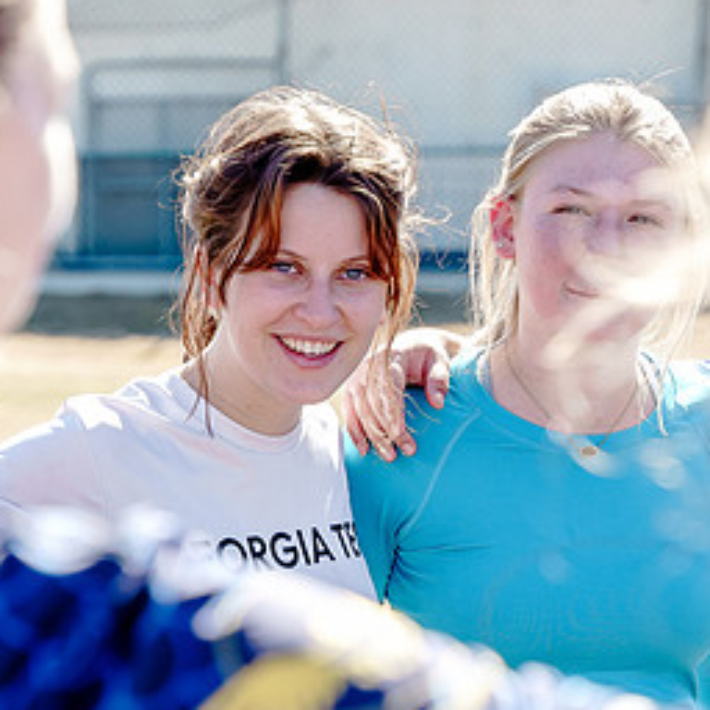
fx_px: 4687
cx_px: 386
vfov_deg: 8.7
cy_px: 370
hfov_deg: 8.7
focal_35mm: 202
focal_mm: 70
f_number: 4.5
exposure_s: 1/640
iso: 80
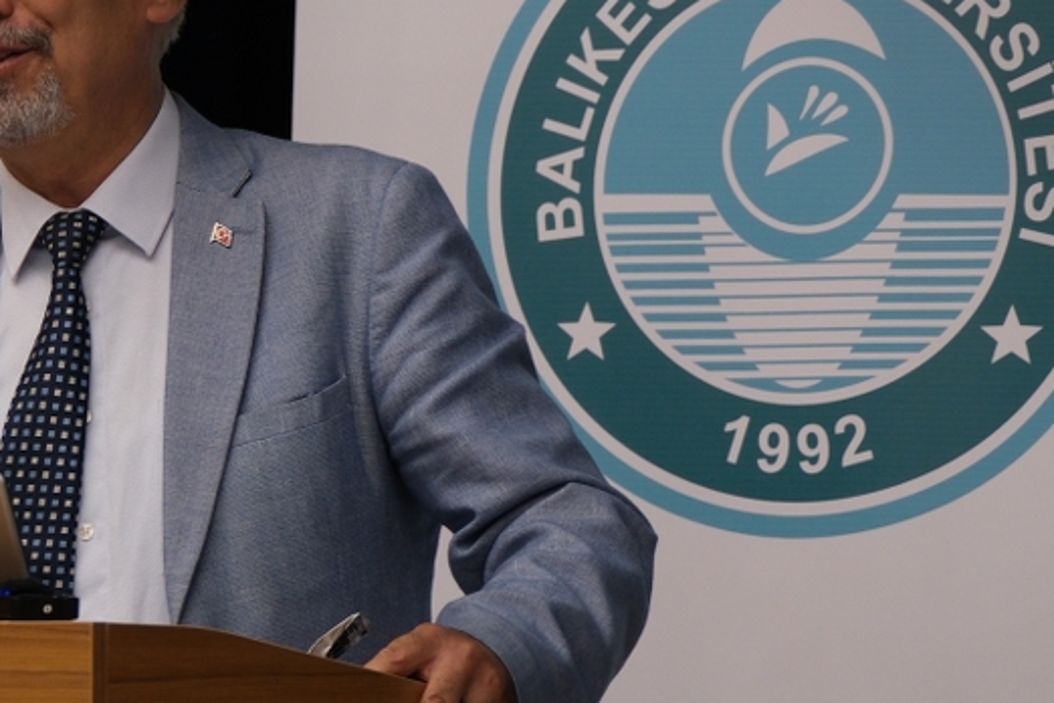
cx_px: 50
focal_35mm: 276
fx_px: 8080
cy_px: 129
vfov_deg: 5.0
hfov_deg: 7.4
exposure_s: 1/25
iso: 800
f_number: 4
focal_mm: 80
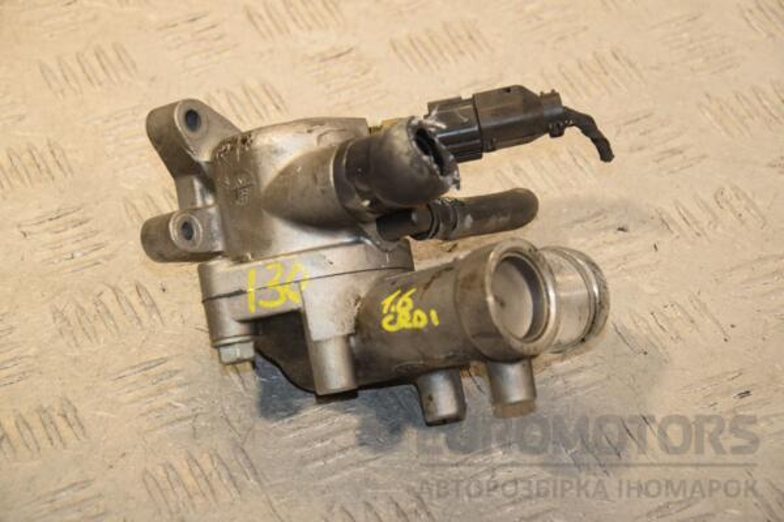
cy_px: 261
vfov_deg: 11.4
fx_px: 2613
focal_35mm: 120
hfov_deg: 17.1
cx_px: 392
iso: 800
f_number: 6.3
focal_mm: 80
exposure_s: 1/200
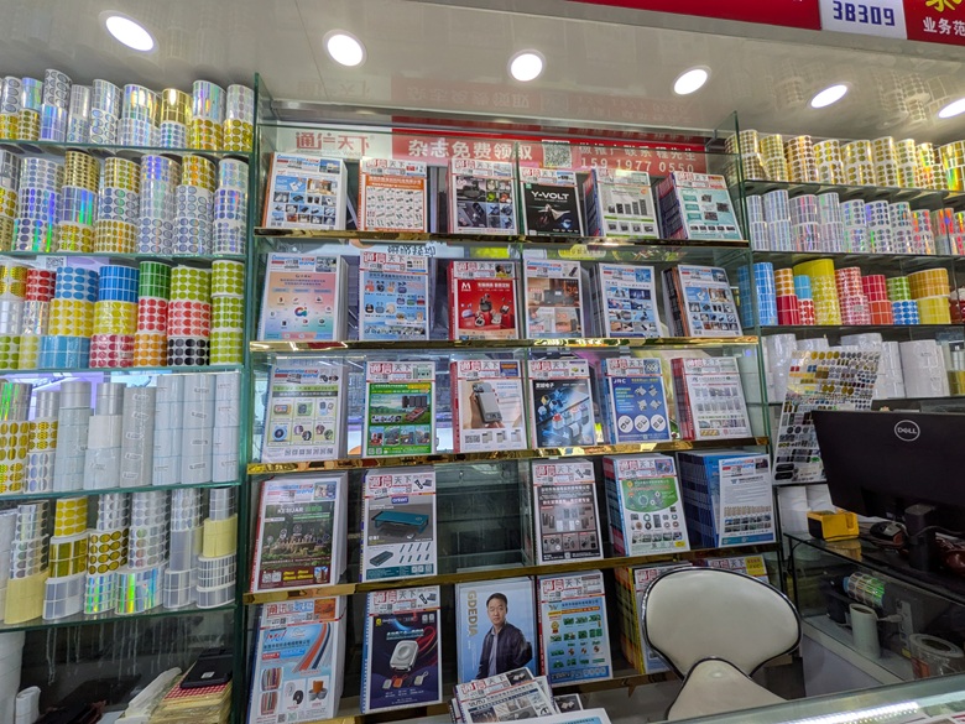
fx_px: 390
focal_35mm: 14
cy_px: 362
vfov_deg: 85.7
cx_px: 482
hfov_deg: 102.1
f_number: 2.2
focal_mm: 1.83
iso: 52
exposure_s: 1/147
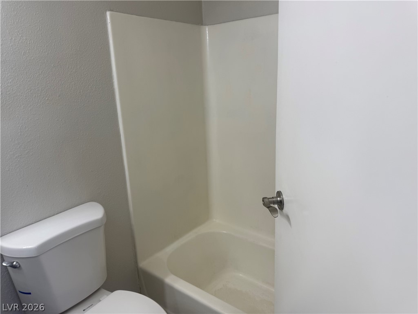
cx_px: 209
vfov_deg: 56.8
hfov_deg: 71.6
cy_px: 157
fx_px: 290
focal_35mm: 24
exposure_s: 1/120
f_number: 1.78
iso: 64
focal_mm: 6.76
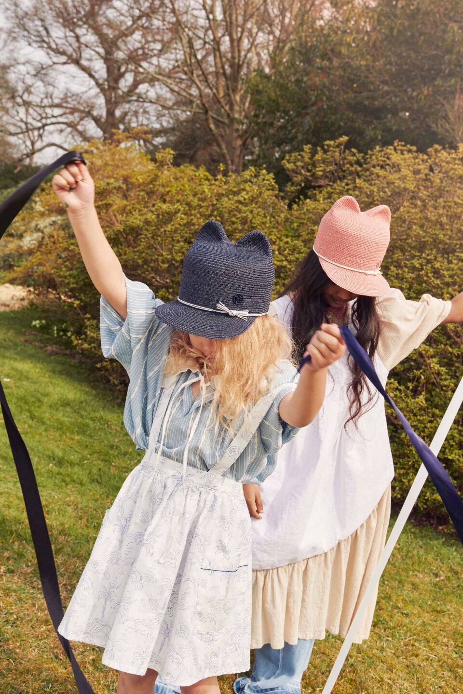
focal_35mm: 42
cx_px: 232
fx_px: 810
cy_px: 347
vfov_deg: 46.4
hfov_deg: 31.9
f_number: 9
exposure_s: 1/640
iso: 500
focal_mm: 42
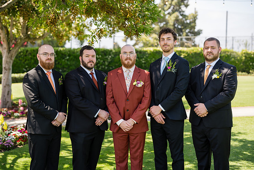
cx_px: 127
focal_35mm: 51
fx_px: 358
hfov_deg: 39.1
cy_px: 85
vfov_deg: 26.6
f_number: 2
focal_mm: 50
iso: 100
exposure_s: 1/1000
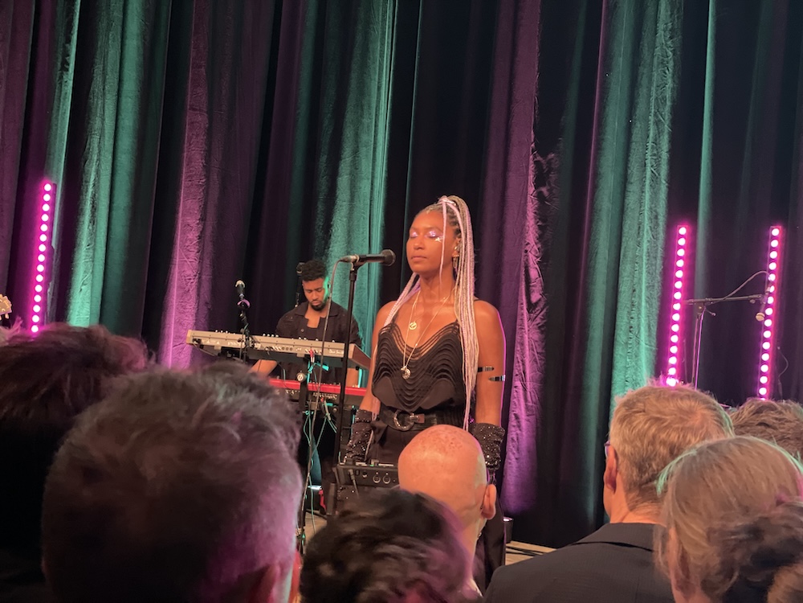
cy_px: 302
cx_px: 402
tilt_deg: +2.6
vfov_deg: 28.0
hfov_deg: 36.8
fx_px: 1206
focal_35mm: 52
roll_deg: -4.0
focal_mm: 6
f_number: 2
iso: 500
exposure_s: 1/21
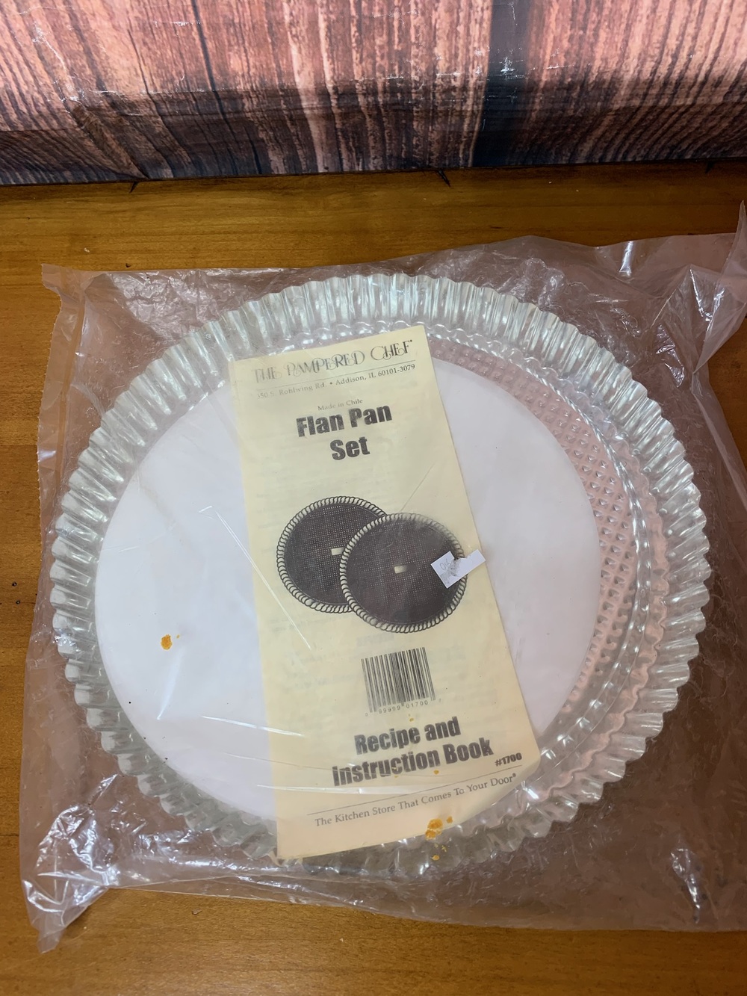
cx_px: 374
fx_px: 748
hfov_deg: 53.1
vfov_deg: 67.3
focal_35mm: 26
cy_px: 498
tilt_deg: -61.0
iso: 64
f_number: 1.8
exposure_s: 1/60
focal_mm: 4.25
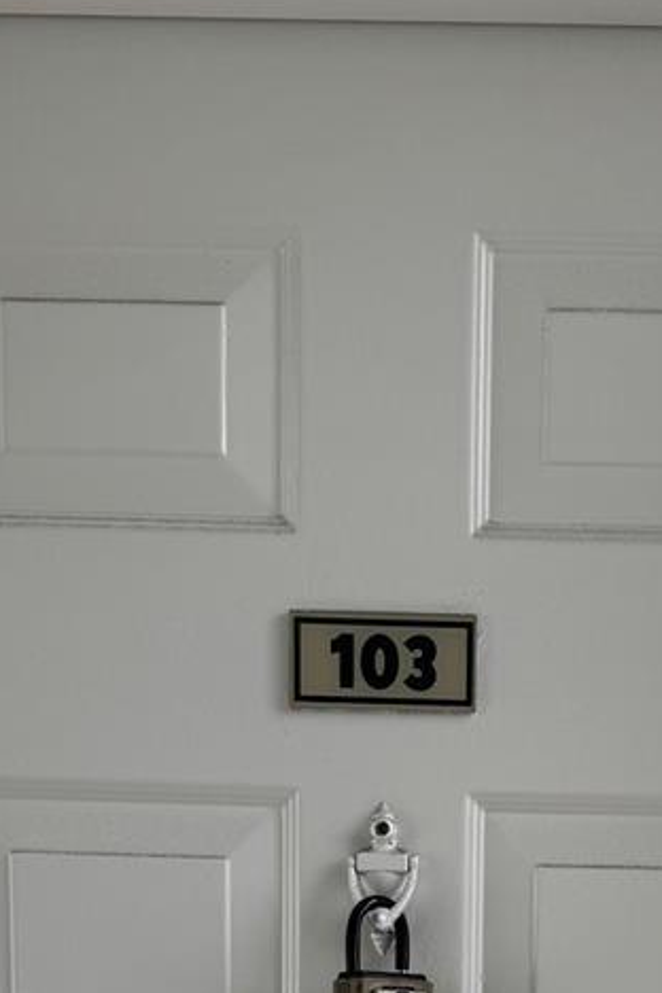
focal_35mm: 64
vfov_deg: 28.7
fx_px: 1765
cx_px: 560
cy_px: 1072
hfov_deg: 20.9
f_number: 1.78
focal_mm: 6.76
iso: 80
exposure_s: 1/121
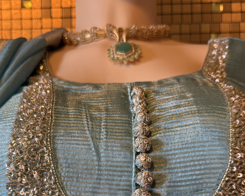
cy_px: 197
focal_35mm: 54
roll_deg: +1.7
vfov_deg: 26.6
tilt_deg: -3.6
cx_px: 98
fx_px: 392
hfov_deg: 34.6
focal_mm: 6.76
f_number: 1.78
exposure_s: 1/60
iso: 320
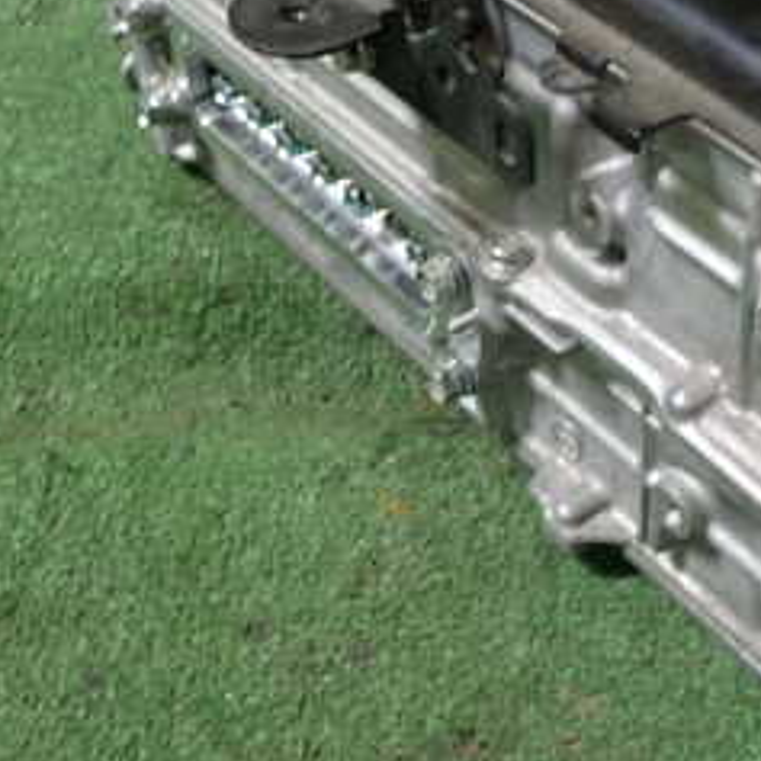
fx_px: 1666
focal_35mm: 67
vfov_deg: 25.4
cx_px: 620
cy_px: 183
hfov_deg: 25.2
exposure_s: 1/40
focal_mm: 5.4
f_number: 2.3
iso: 200
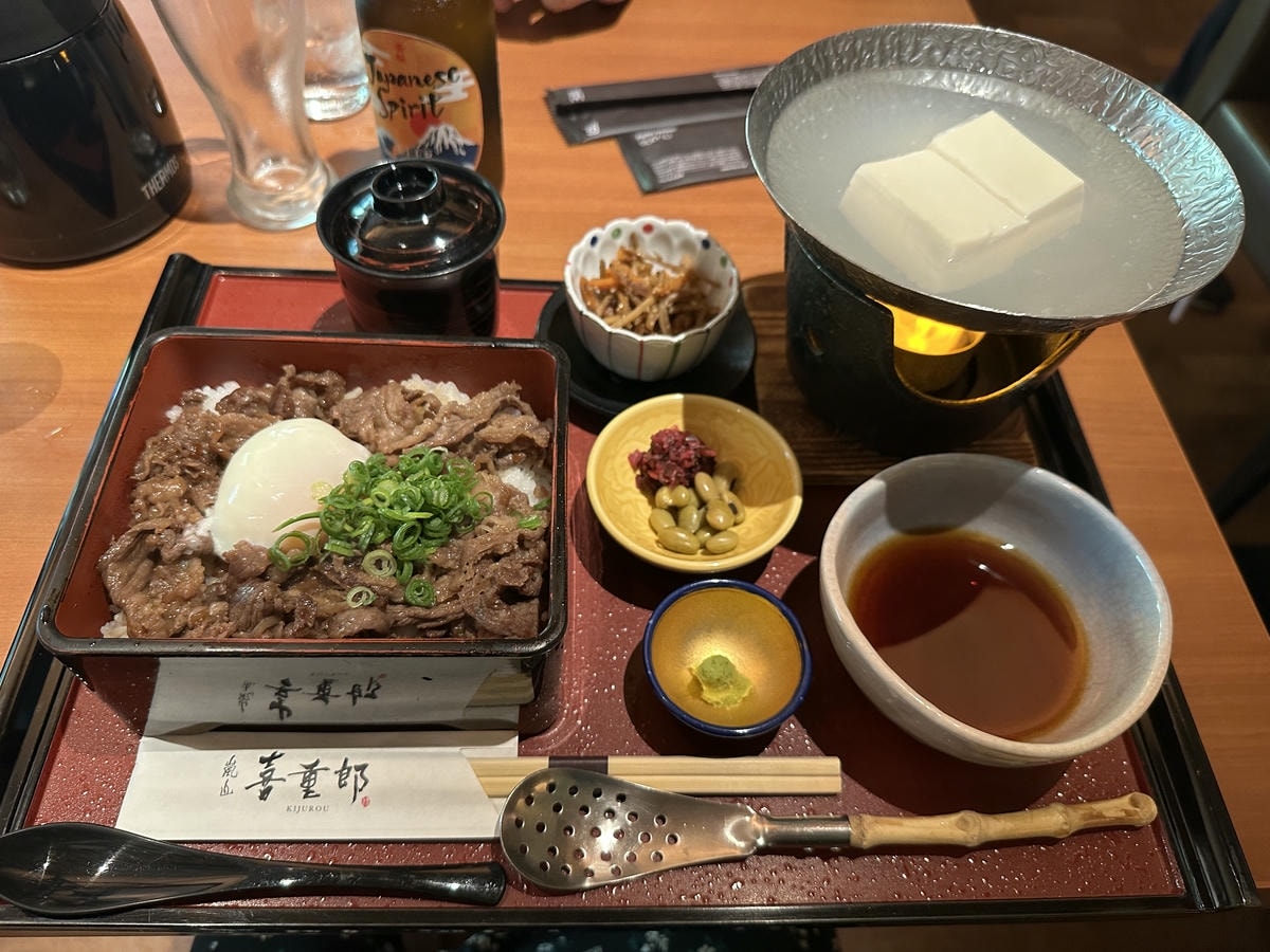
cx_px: 635
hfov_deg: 71.6
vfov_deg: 56.8
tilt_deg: -54.4
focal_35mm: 24
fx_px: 881
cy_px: 476
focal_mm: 6.86
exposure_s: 1/58
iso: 320
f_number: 1.78
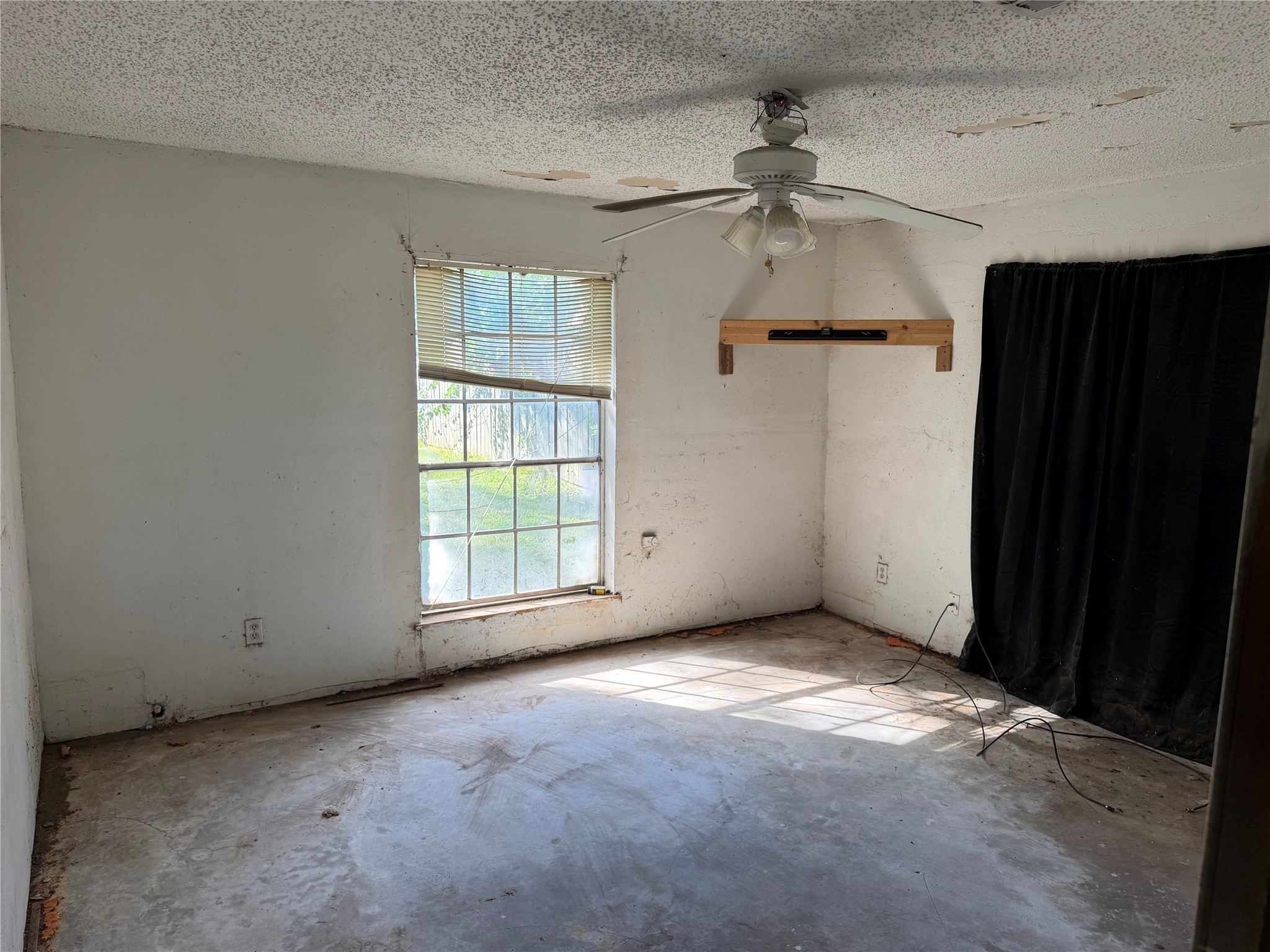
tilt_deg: -8.5
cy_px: 476
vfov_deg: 56.8
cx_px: 635
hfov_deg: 71.6
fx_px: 881
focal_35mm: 24
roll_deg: +0.5
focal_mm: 6.76
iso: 64
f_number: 1.78
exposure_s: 1/151
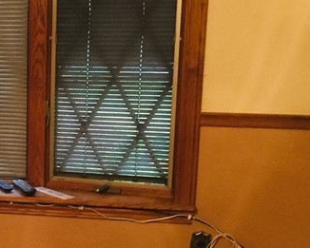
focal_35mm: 89
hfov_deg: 19.8
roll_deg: +1.7
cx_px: -87
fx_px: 817
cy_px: 163
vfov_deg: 17.2
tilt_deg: -11.6
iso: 80
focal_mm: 4.15
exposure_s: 1/4
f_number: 2.2
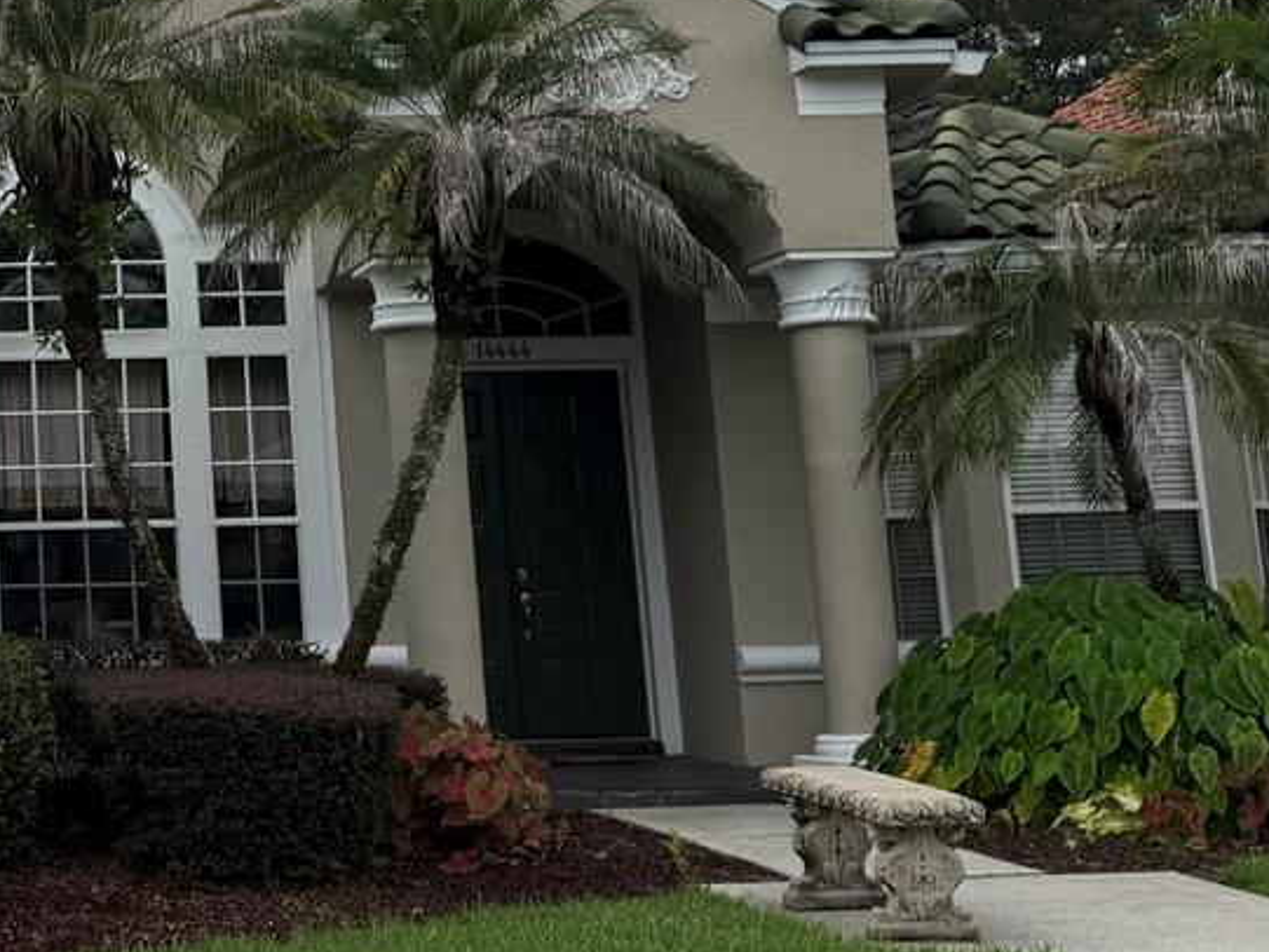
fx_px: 2603
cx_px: -171
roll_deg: +1.4
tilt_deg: +11.2
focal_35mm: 71
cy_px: 134
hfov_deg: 25.2
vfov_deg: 20.4
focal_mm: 6.76
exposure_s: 1/8130
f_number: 1.78
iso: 80
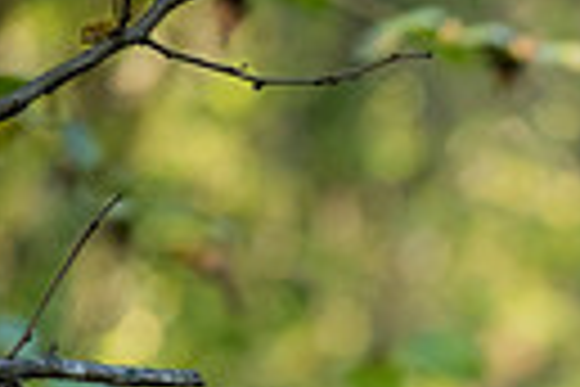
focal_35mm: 584
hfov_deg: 3.5
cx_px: 1172
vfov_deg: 2.3
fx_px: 9408
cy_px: 822
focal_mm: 120
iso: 720
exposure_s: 1/250
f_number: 4
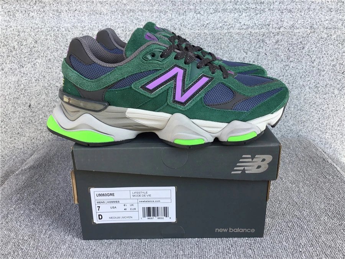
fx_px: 309
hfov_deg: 58.4
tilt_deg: -21.0
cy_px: 130
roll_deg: +1.2
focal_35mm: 31
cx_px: 172
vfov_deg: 45.4
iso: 25
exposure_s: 1/197
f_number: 2.4
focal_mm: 3.3
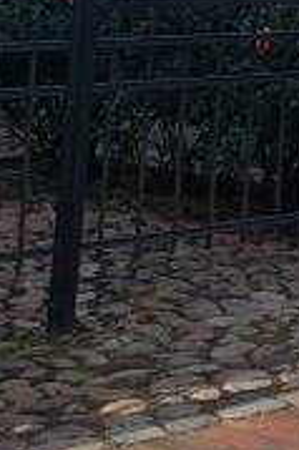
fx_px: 1785
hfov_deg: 7.1
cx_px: 1199
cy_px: -158
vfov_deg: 13.7
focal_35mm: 143
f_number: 1.8
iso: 25
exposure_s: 1/868
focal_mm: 5.23
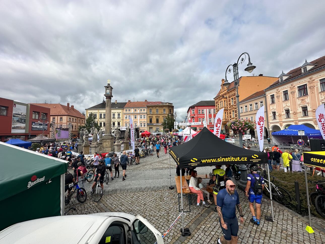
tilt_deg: +2.0
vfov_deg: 85.7
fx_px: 131
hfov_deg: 102.1
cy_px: 122
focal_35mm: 14
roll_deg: +1.8
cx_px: 162
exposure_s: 1/2506
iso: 50
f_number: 2.2
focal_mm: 2.22
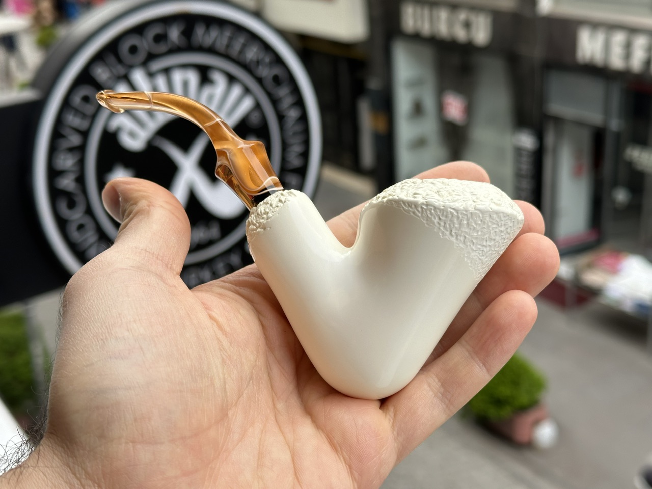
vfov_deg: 30.3
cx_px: 326
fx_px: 904
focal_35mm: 48
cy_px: 244
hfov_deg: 39.7
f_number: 1.78
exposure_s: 1/1212
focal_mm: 6.86
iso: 64
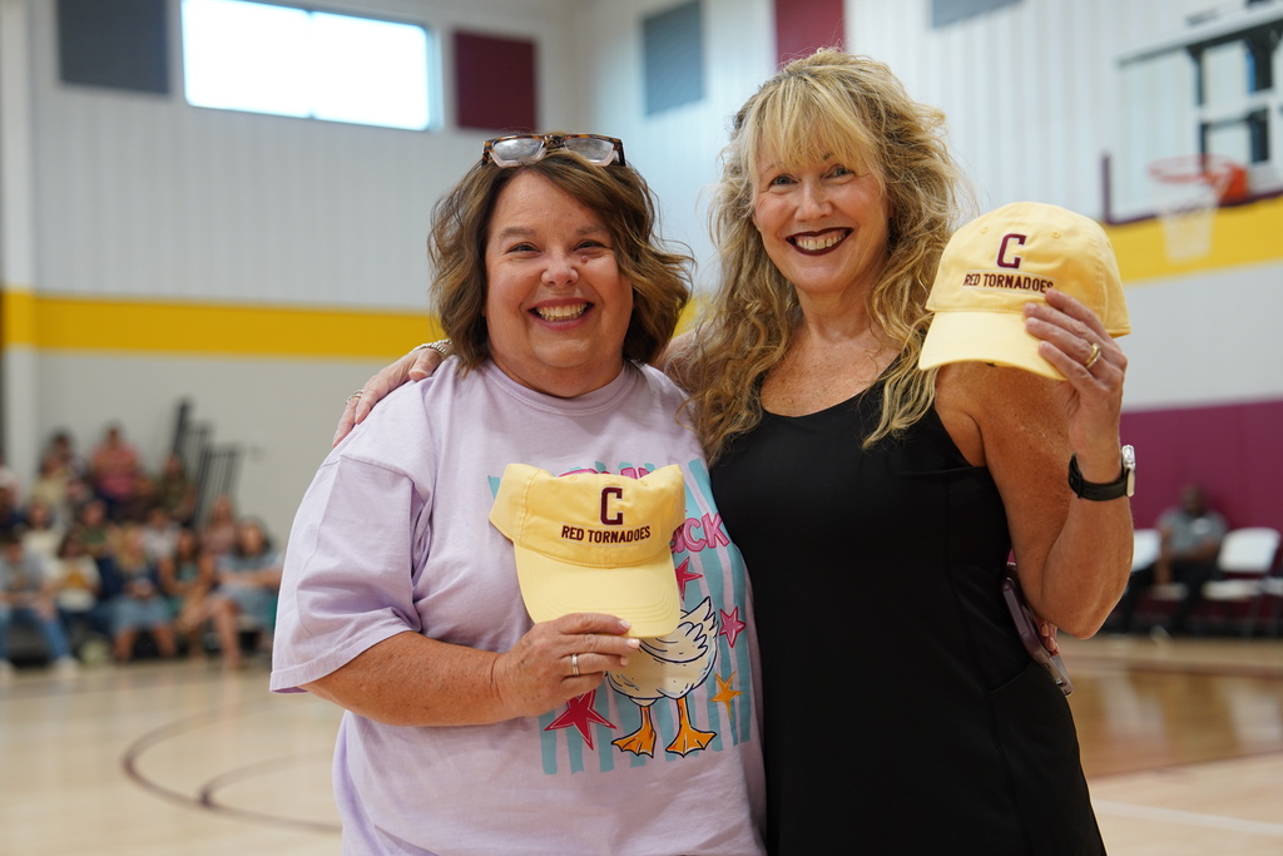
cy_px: 428
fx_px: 2032
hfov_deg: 35.0
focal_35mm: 57
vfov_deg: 23.8
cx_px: 642
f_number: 2.8
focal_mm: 57
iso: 640
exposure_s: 1/160
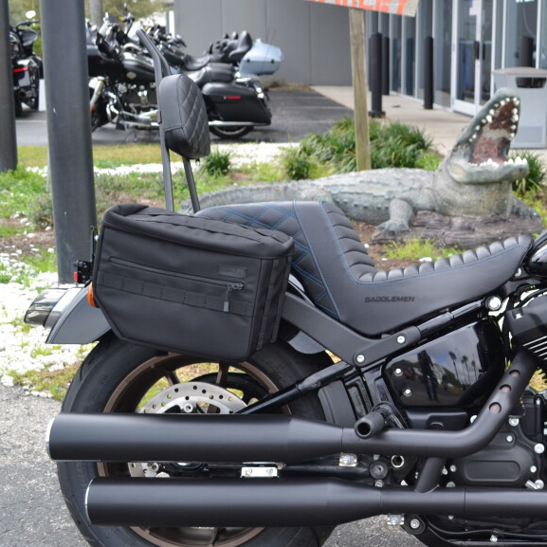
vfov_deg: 32.2
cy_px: 278
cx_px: 568
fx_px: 948
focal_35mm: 53
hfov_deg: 29.7
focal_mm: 20
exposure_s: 1/125
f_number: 5.6
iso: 140
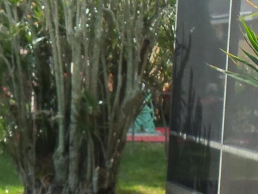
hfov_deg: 14.4
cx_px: -20
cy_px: 267
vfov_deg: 10.8
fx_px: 999
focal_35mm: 134
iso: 80
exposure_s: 1/400
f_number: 3.4
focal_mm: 5.2
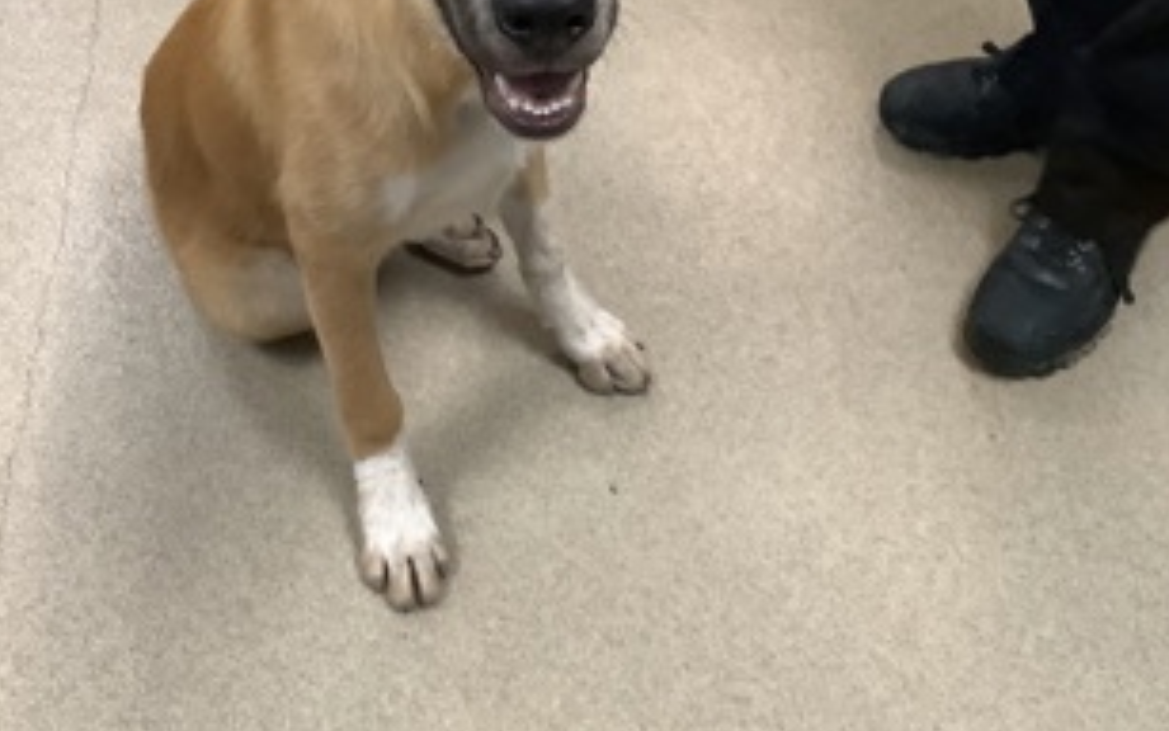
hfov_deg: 44.4
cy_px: 274
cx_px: 584
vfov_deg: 28.5
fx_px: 1434
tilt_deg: -49.1
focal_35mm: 45
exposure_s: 1/60
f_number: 2.4
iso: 250
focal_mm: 3.3
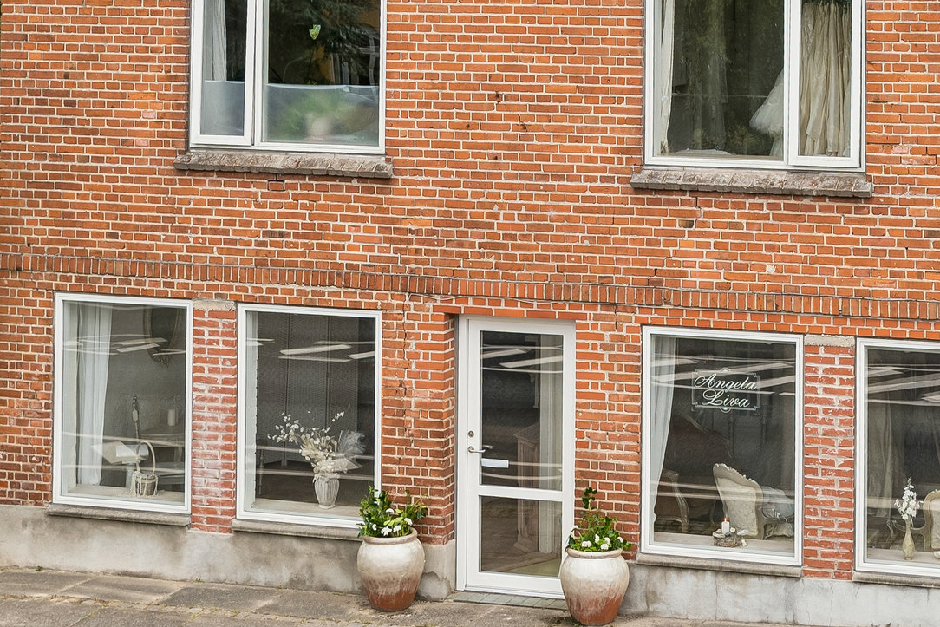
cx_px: 726
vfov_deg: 16.2
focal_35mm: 83
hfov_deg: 24.2
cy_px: 45
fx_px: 2167
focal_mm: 30
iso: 100
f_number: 5
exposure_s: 1/320
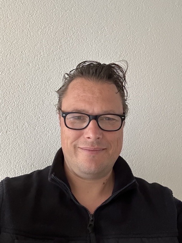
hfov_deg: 46.8
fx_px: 210
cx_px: 91
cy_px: 122
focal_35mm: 30
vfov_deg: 60.0
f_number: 1.9
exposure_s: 1/30
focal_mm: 2.69
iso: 640
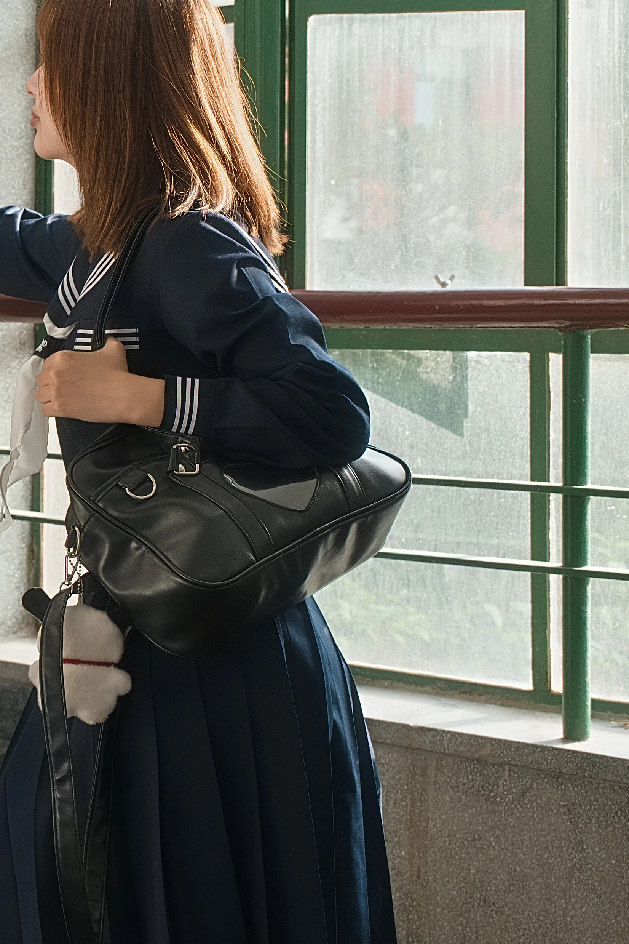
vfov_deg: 20.5
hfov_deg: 13.5
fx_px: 2594
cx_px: -89
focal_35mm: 99
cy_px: 251
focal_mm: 35
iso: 125
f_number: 5
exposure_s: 1/125
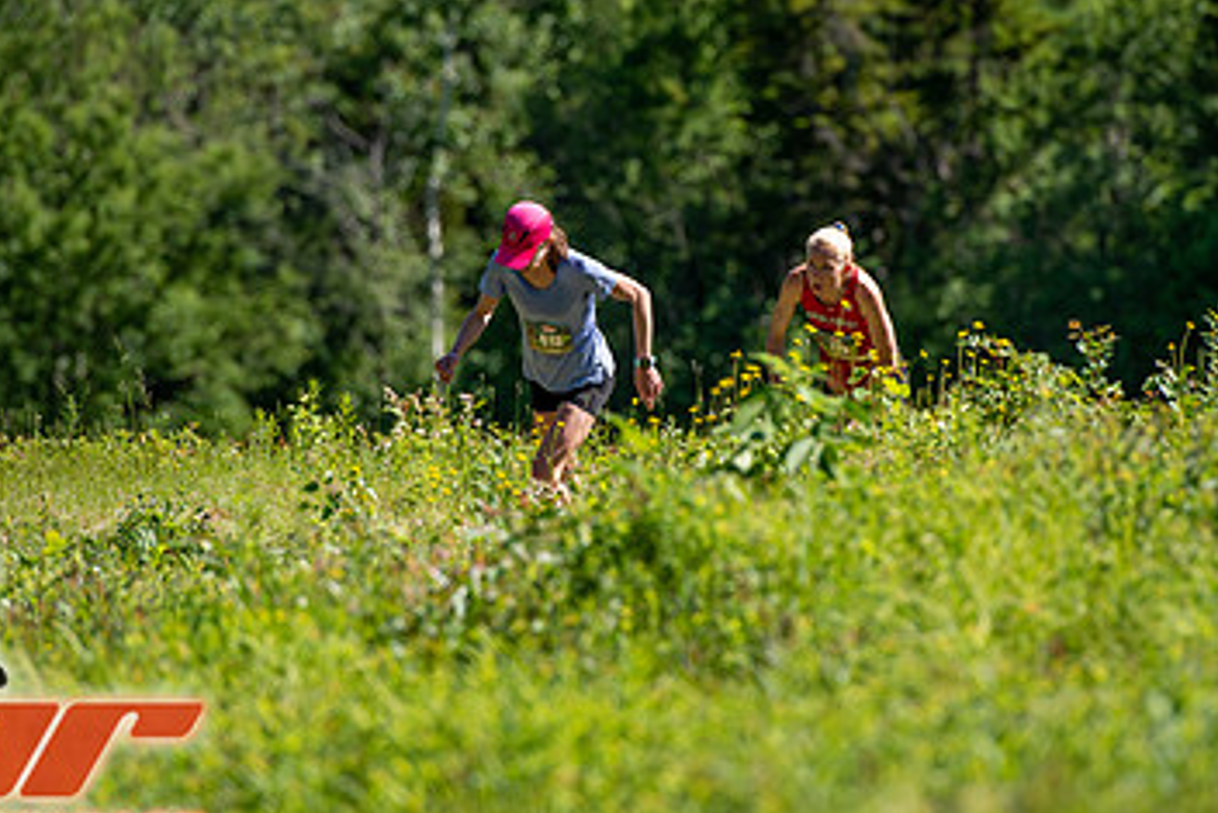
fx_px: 11169
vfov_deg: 4.2
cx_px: 623
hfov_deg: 6.2
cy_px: 272
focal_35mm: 330
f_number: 3.5
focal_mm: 200
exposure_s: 1/640
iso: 100
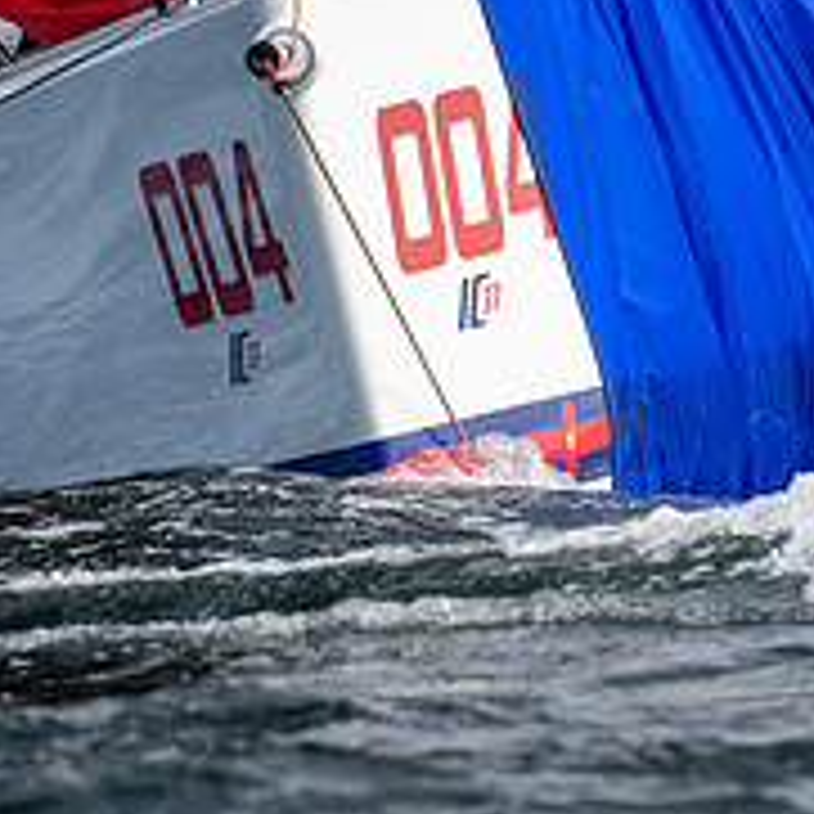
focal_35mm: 1395
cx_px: 576
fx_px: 37113
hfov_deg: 1.3
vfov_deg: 1.3
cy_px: -65
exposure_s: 1/1250
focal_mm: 400
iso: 250
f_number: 5.6
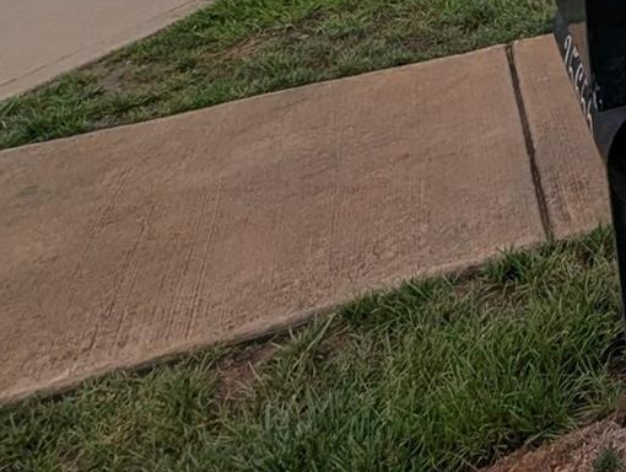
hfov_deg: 28.0
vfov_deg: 21.5
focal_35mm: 52
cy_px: -309
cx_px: 878
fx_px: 942
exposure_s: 1/2762
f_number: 2.2
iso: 48
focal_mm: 1.95
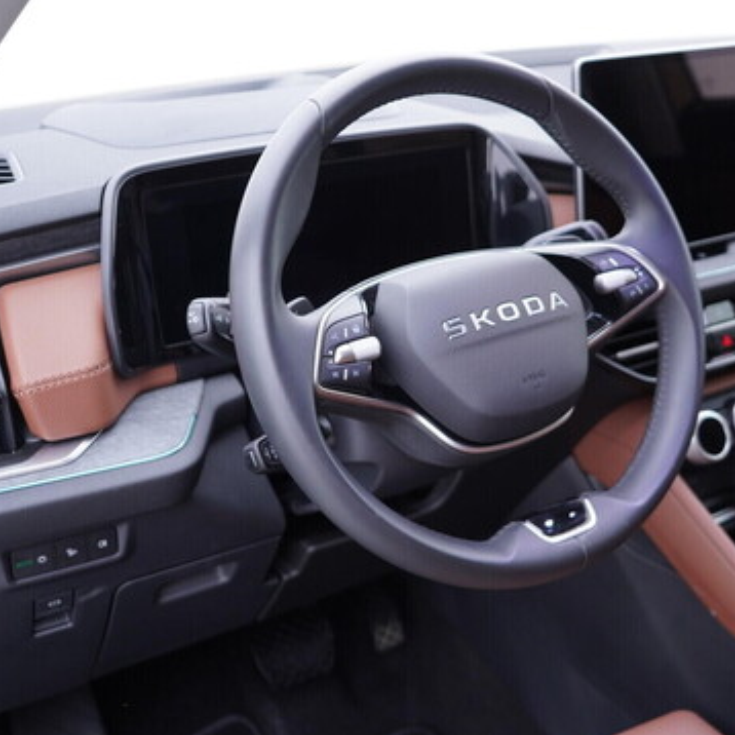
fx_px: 1129
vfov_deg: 36.1
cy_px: 371
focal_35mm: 47
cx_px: 454
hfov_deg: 35.9
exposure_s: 1/40
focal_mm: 24
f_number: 2.8
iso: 320
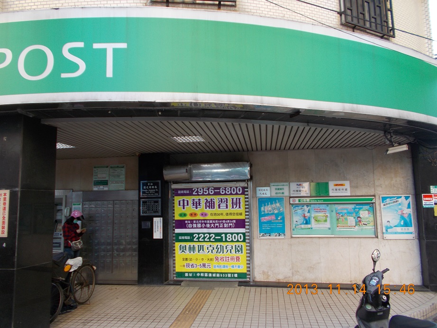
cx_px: 218
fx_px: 328
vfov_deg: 53.1
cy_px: 164
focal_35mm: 26
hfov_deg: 67.3
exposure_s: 1/50
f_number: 3.2
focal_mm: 4.6
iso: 80
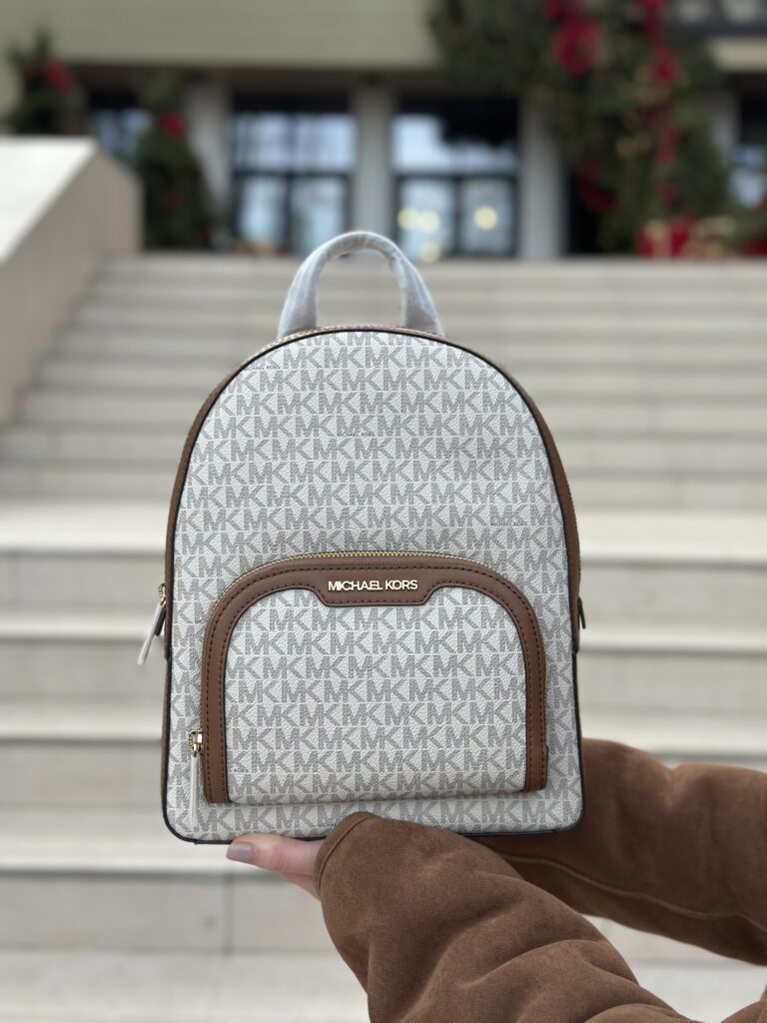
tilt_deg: -3.0
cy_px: 512
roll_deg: -1.7
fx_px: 1418
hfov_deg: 30.3
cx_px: 384
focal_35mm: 48
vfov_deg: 39.7
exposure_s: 1/676
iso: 80
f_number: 1.78
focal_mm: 6.86
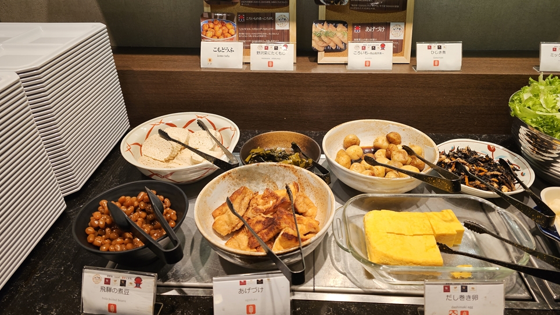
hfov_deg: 71.9
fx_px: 386
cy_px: 130
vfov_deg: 44.2
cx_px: 286
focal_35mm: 26
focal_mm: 6.3
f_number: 1.7
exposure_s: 1/59
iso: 64
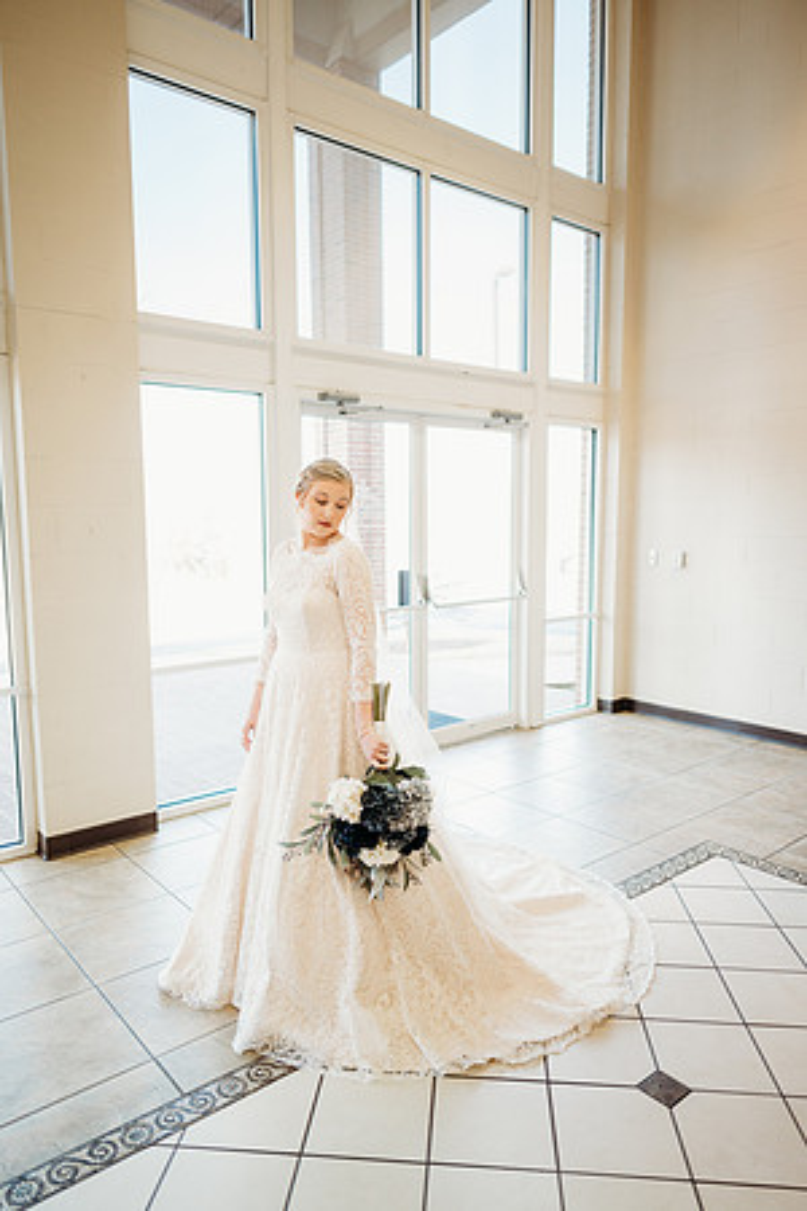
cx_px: 404
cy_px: 606
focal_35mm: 24
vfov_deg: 73.7
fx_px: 807
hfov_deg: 53.1
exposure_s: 1/160
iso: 320
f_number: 1.8
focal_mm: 24
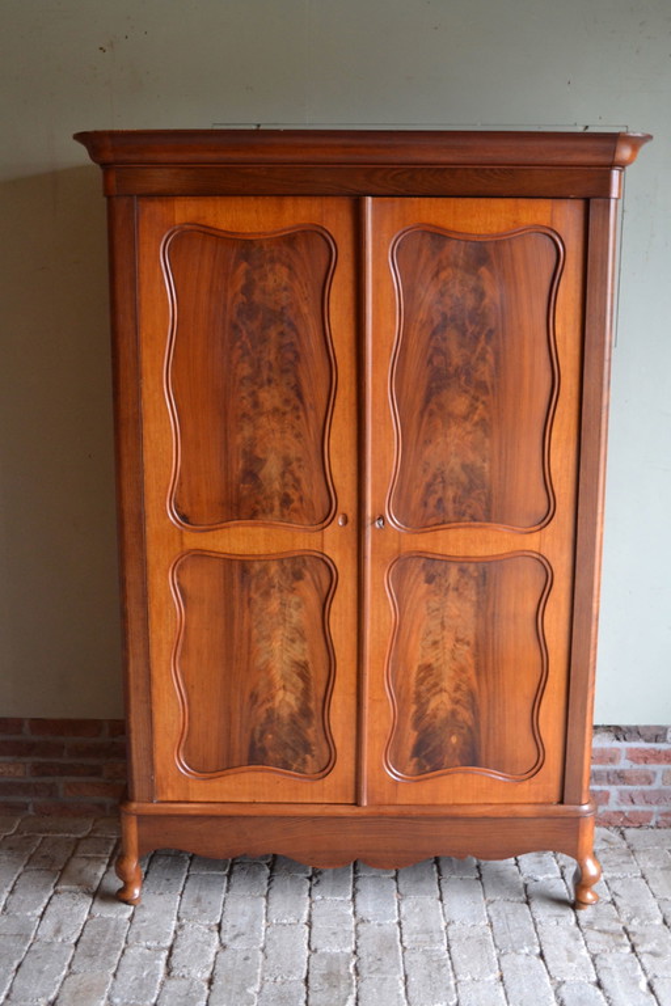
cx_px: 336
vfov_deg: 53.1
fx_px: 1006
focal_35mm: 36
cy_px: 503
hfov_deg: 36.9
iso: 1100
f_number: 4
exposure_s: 1/15
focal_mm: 24
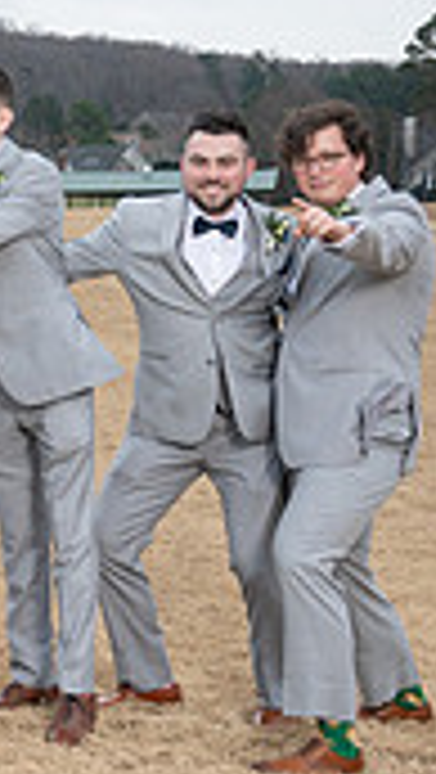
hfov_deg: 8.6
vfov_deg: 17.8
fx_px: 2462
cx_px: -825
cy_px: 335
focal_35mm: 120
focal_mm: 33
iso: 320
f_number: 5.6
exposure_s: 1/250
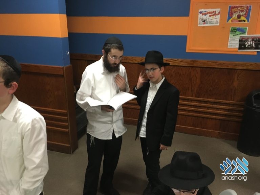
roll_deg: -0.6
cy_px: 98
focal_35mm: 29
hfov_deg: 61.7
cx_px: 130
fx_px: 218
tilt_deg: -19.7
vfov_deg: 48.2
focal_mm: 4.15
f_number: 2.2
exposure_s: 1/15
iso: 200
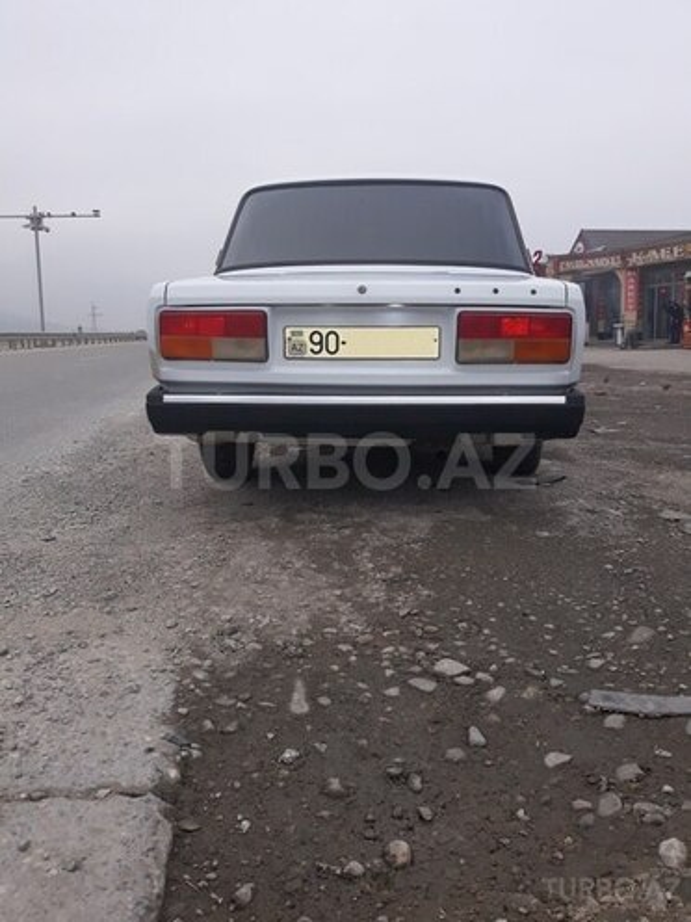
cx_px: 346
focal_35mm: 27
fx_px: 719
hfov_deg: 51.4
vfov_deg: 65.3
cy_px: 461
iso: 40
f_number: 1.7
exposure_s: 1/792
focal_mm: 3.71
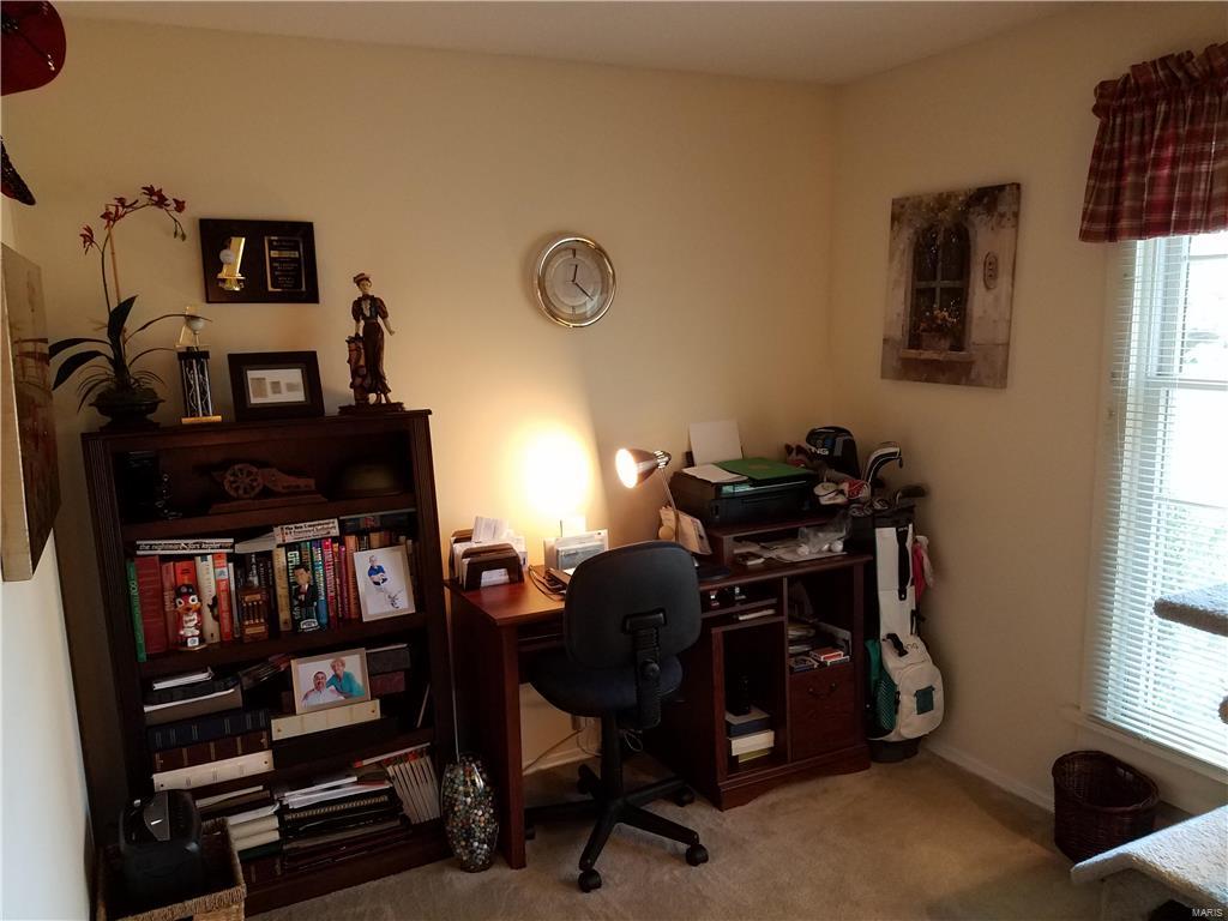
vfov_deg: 53.1
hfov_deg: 67.3
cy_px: 460
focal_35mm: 26
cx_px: 614
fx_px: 922
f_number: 1.7
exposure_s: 1/40
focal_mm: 4.2
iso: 160
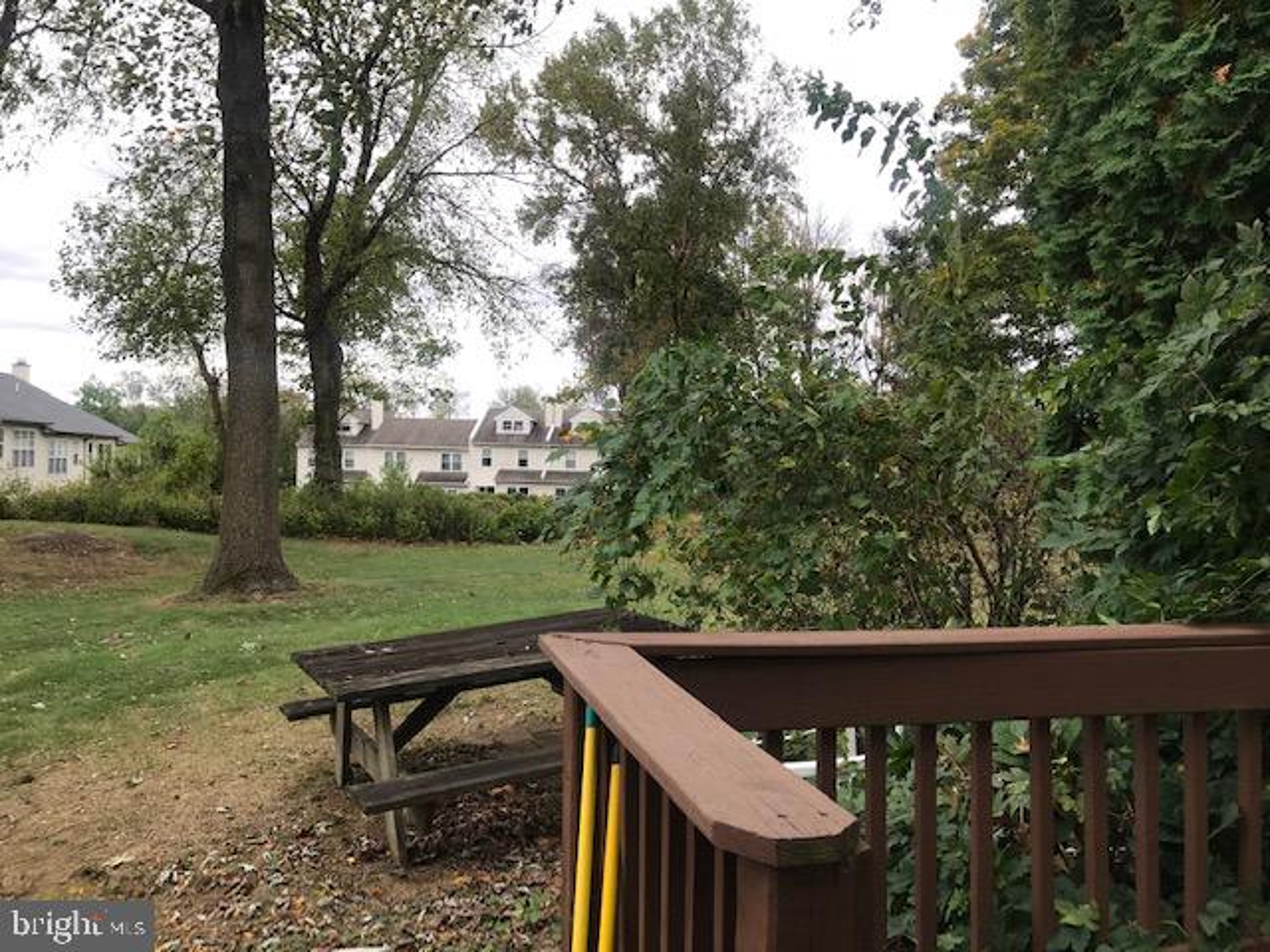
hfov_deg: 63.4
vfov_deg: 49.7
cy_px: 476
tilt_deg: -0.4
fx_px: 1027
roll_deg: -0.8
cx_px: 635
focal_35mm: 28
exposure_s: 1/413
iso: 20
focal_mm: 3.99
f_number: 1.8
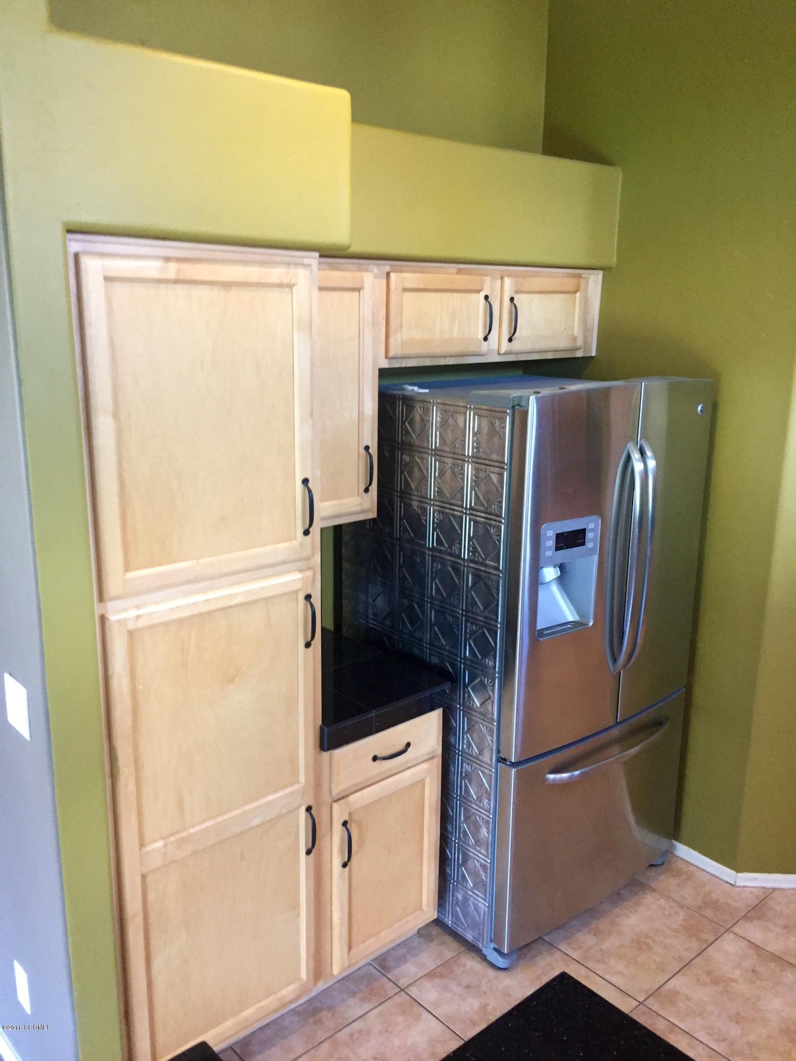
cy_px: 530
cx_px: 398
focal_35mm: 29
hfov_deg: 48.2
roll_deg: +0.5
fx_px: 889
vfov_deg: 61.7
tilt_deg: -14.2
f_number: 2.2
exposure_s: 1/30
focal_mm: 4.15
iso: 250
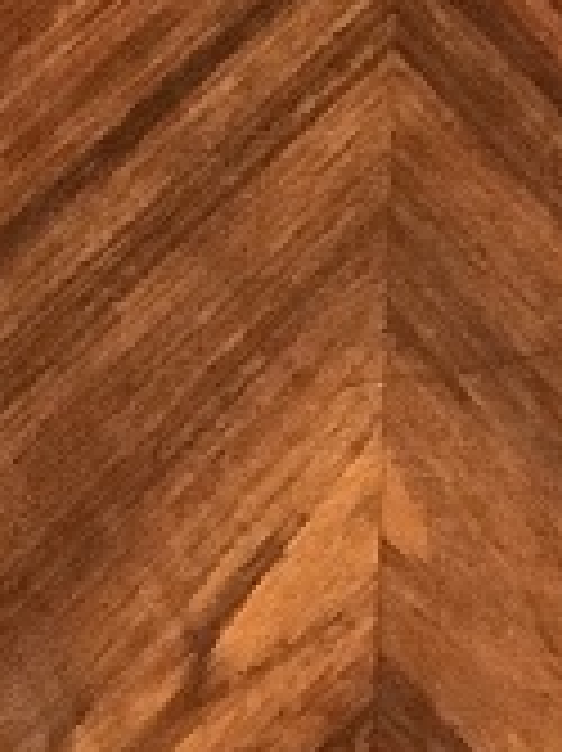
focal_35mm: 223
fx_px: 4833
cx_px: 423
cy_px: -54
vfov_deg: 8.8
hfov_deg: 6.6
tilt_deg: -78.0
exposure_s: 1/50
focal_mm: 3.3
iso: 400
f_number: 2.4
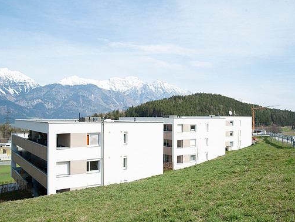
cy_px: 112
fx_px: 264
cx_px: 158
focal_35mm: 31
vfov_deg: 45.5
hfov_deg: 58.3
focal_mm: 28
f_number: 11
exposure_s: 1/250
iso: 200
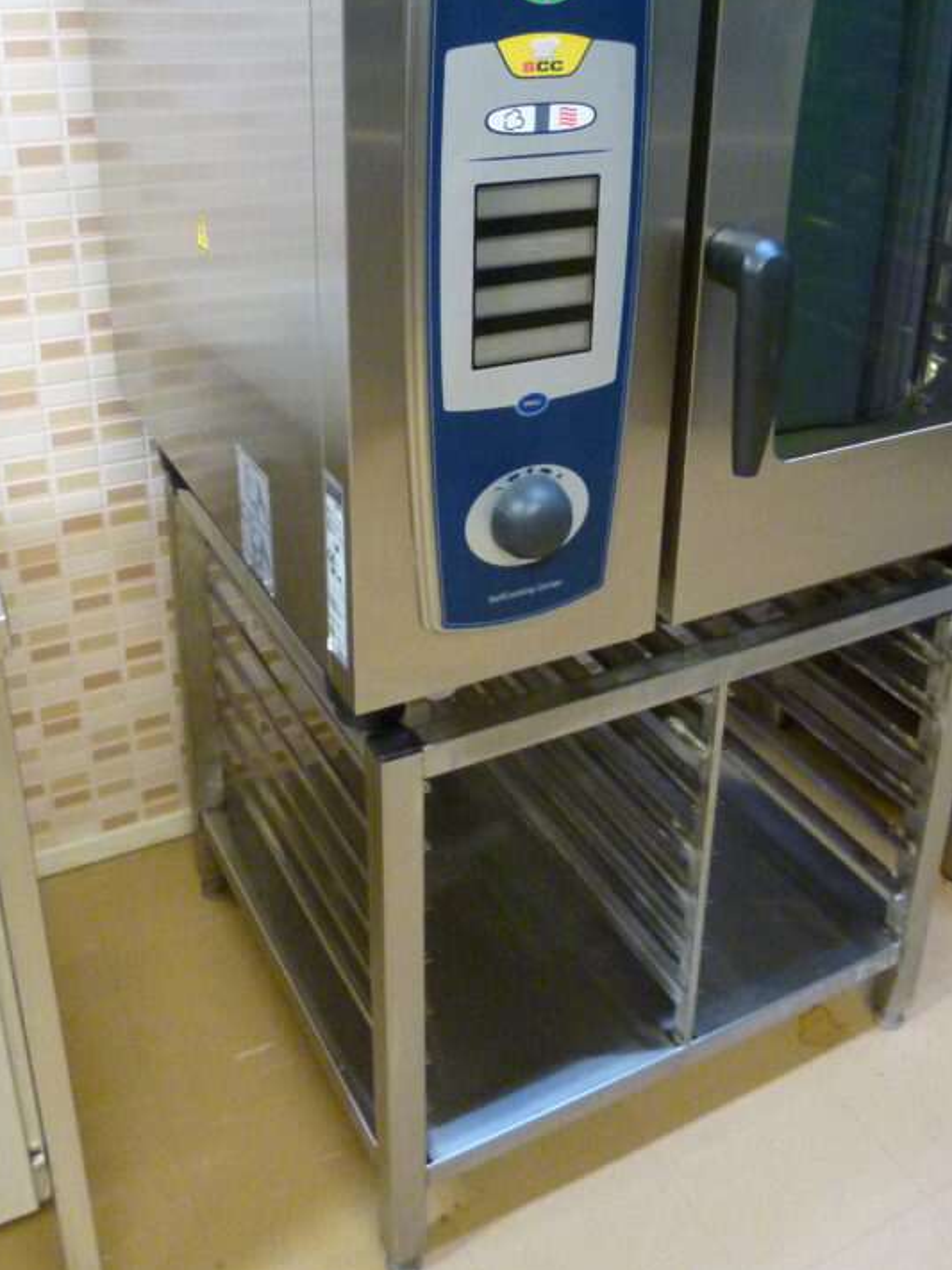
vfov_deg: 50.4
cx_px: 584
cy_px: 417
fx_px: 1320
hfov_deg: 39.4
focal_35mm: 36
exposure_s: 1/60
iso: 400
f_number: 2.2
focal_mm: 4.3
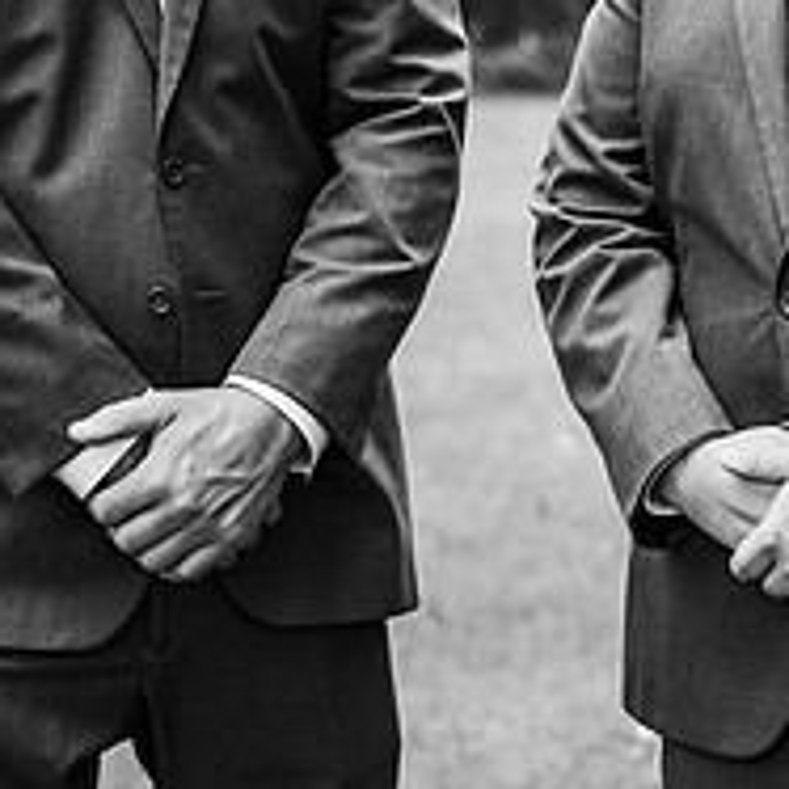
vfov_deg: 11.3
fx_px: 3945
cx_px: 392
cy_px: -8
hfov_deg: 11.4
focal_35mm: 153
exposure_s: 1/1000
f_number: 2.8
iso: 500
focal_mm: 58
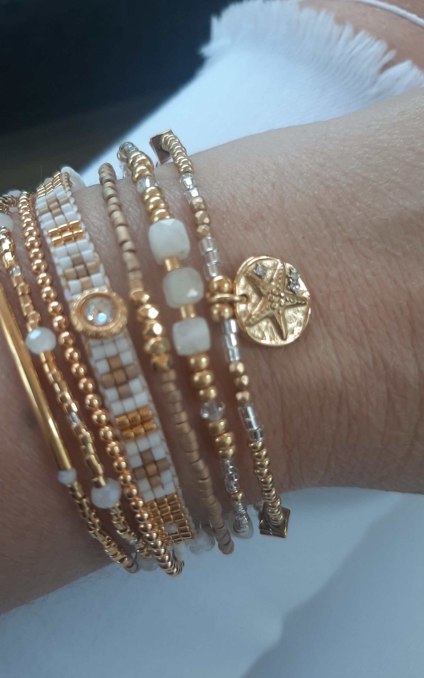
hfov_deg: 44.5
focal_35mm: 28
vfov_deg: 66.5
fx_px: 518
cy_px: 336
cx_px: 188
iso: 50
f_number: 1.7
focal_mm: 3.93
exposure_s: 1/100
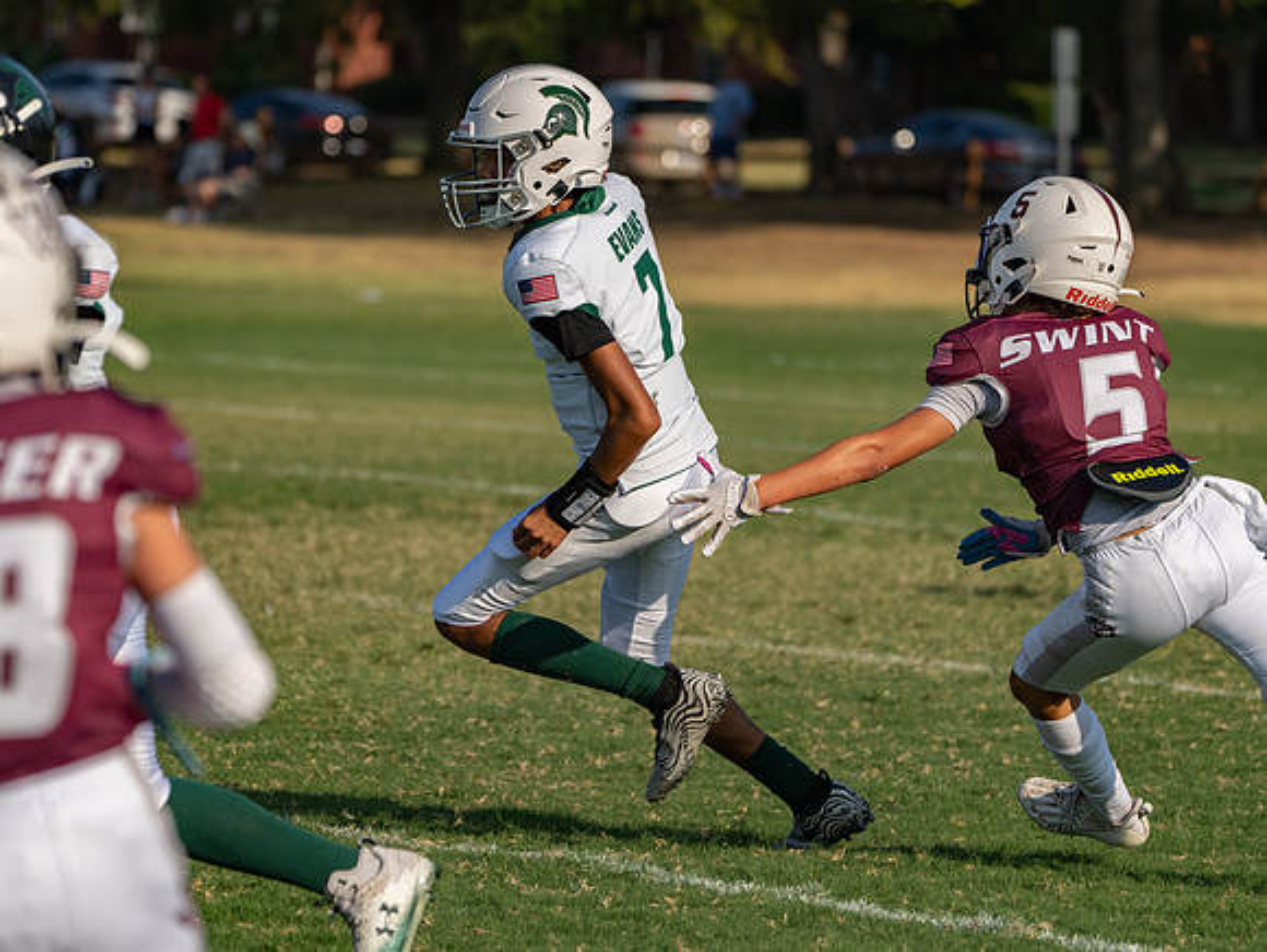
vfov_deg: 5.9
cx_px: 526
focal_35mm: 251
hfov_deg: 7.9
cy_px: 490
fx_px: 9201
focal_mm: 209
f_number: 5.6
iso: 200
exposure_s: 1/1600
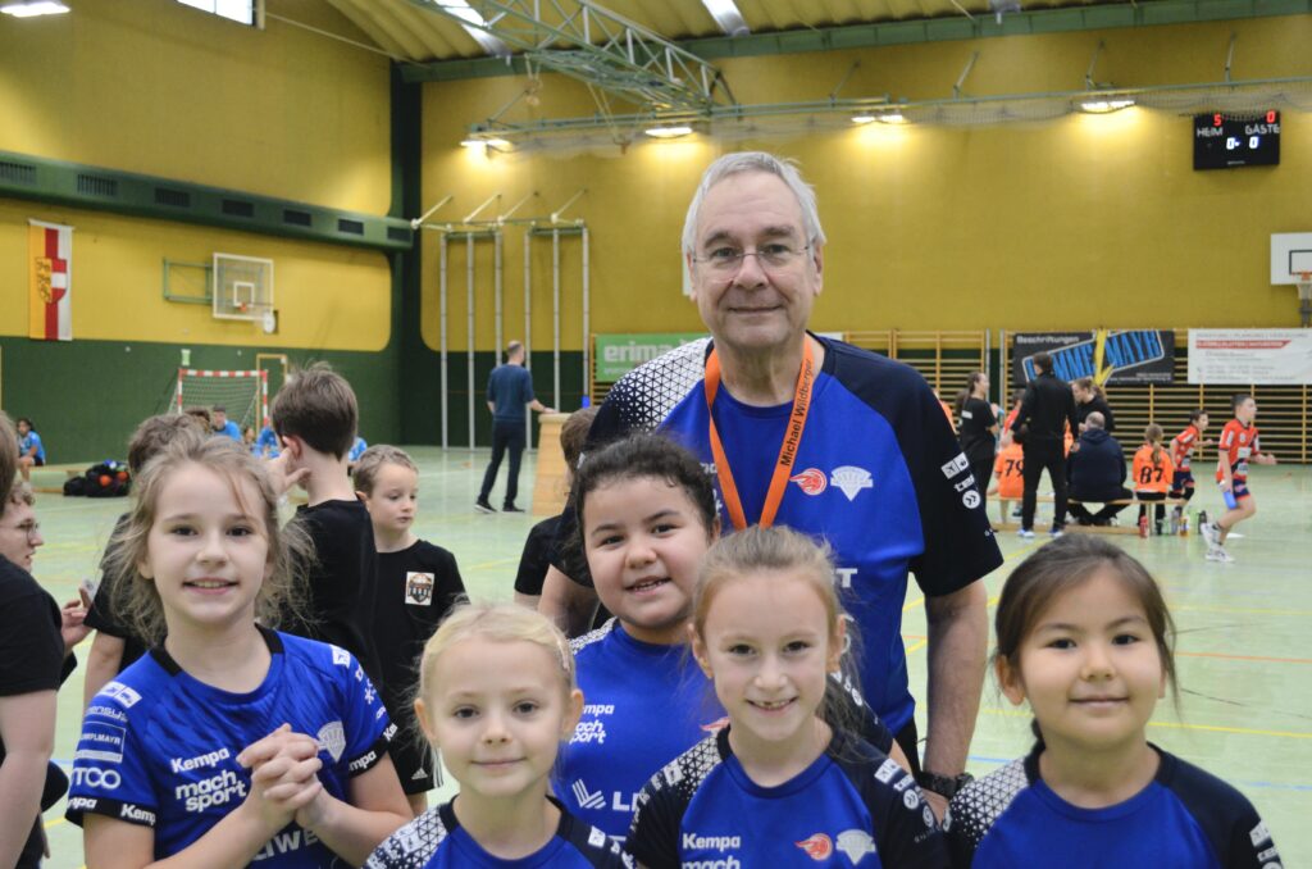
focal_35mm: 42
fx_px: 1527
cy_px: 434
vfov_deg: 31.7
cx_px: 656
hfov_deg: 46.5
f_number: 4.5
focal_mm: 28
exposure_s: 1/200
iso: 1600
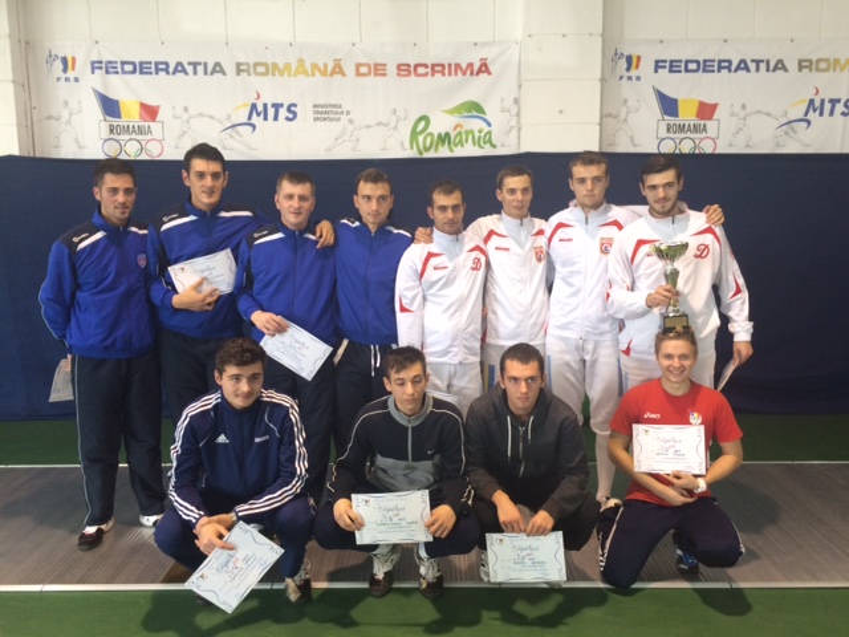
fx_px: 711
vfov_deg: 48.2
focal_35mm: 29
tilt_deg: -9.5
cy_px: 318
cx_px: 424
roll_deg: -0.2
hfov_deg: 61.7
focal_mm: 4.15
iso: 50
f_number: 2.2
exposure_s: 1/33
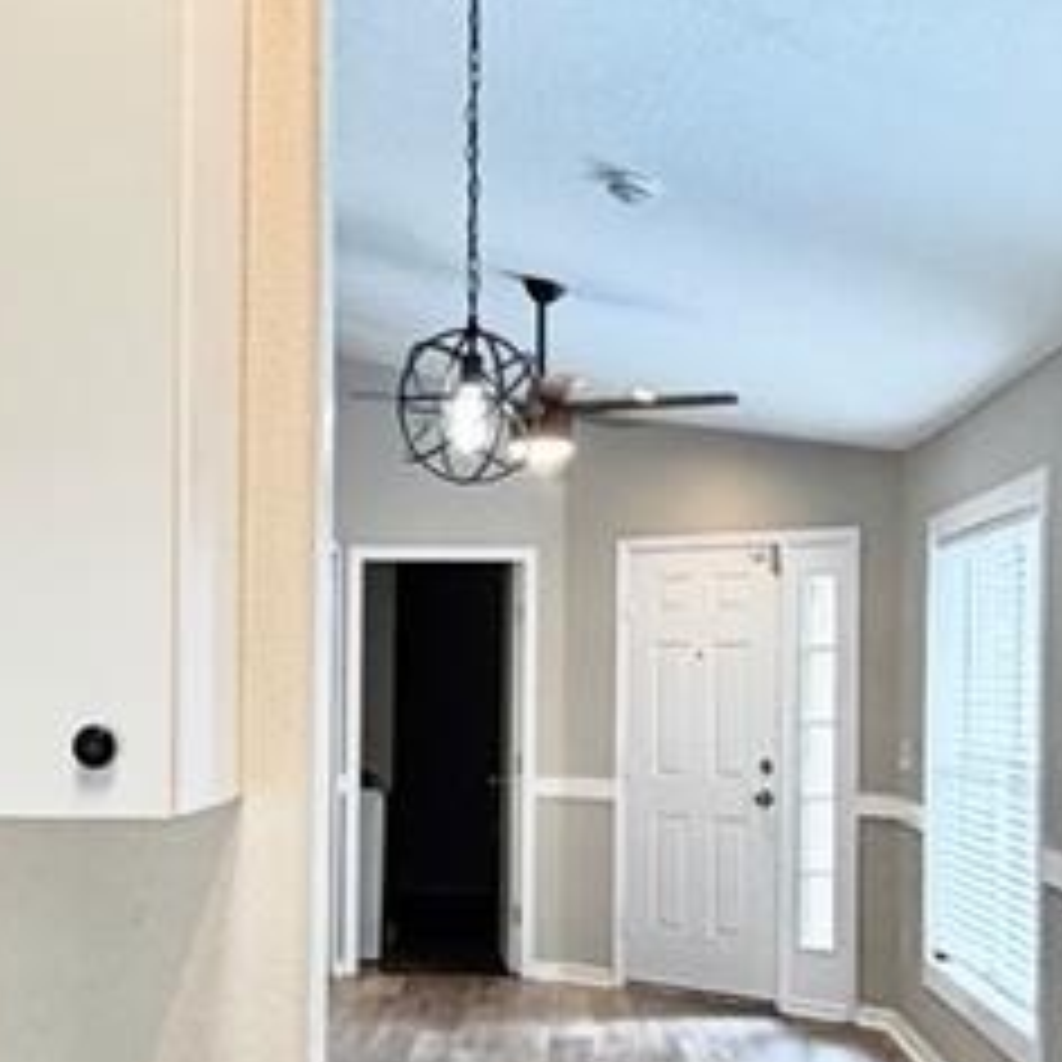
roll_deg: -0.9
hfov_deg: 27.3
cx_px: 531
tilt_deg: +0.9
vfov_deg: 27.2
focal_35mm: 63
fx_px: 2187
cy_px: 666
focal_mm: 2.22
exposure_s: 1/120
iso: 160
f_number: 2.2
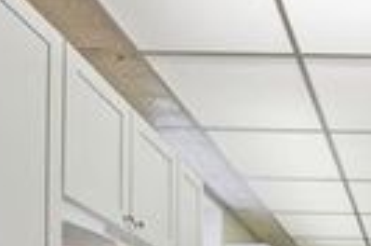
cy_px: 405
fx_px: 523
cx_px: 432
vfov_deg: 20.8
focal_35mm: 51
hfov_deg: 32.9
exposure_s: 1/100
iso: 250
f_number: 8
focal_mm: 9
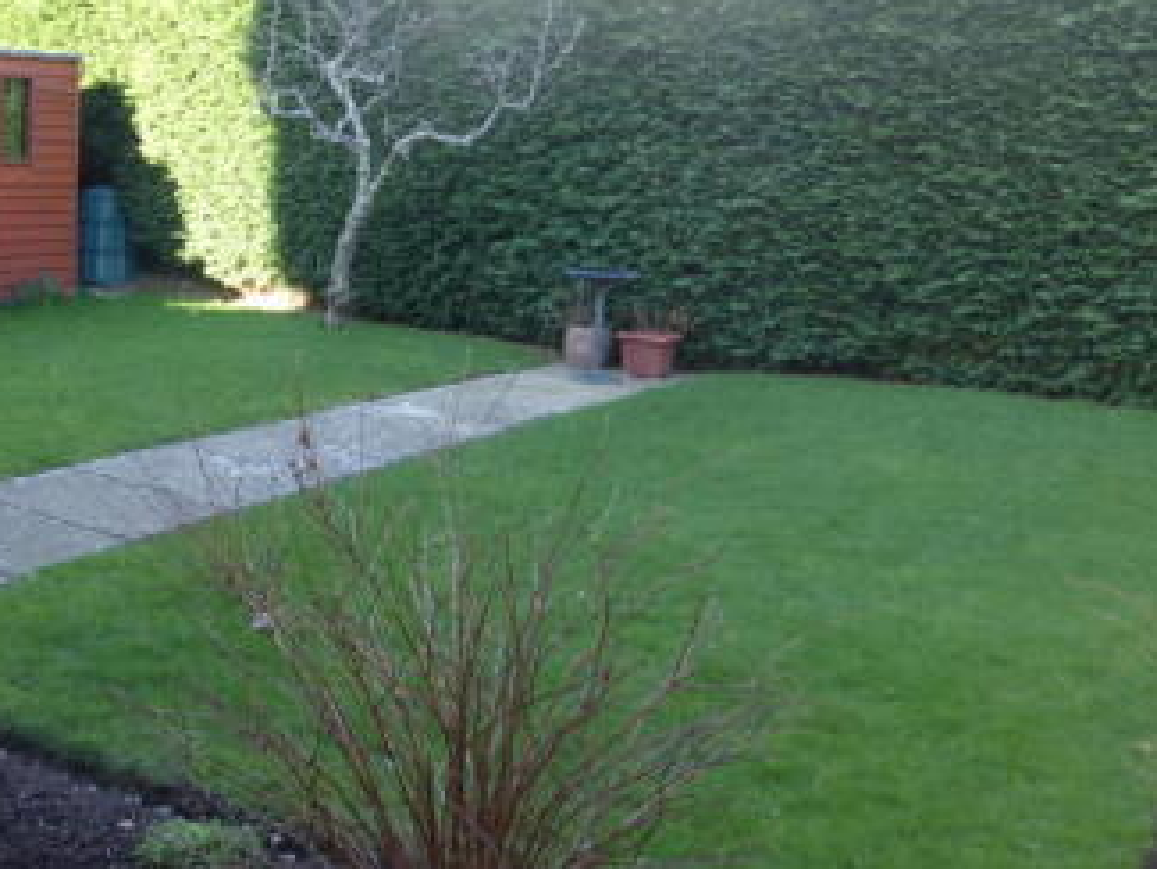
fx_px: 1438
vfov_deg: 33.4
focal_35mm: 43
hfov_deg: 41.2
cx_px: 166
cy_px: 315
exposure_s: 1/60
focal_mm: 4.3
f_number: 3.3
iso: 125
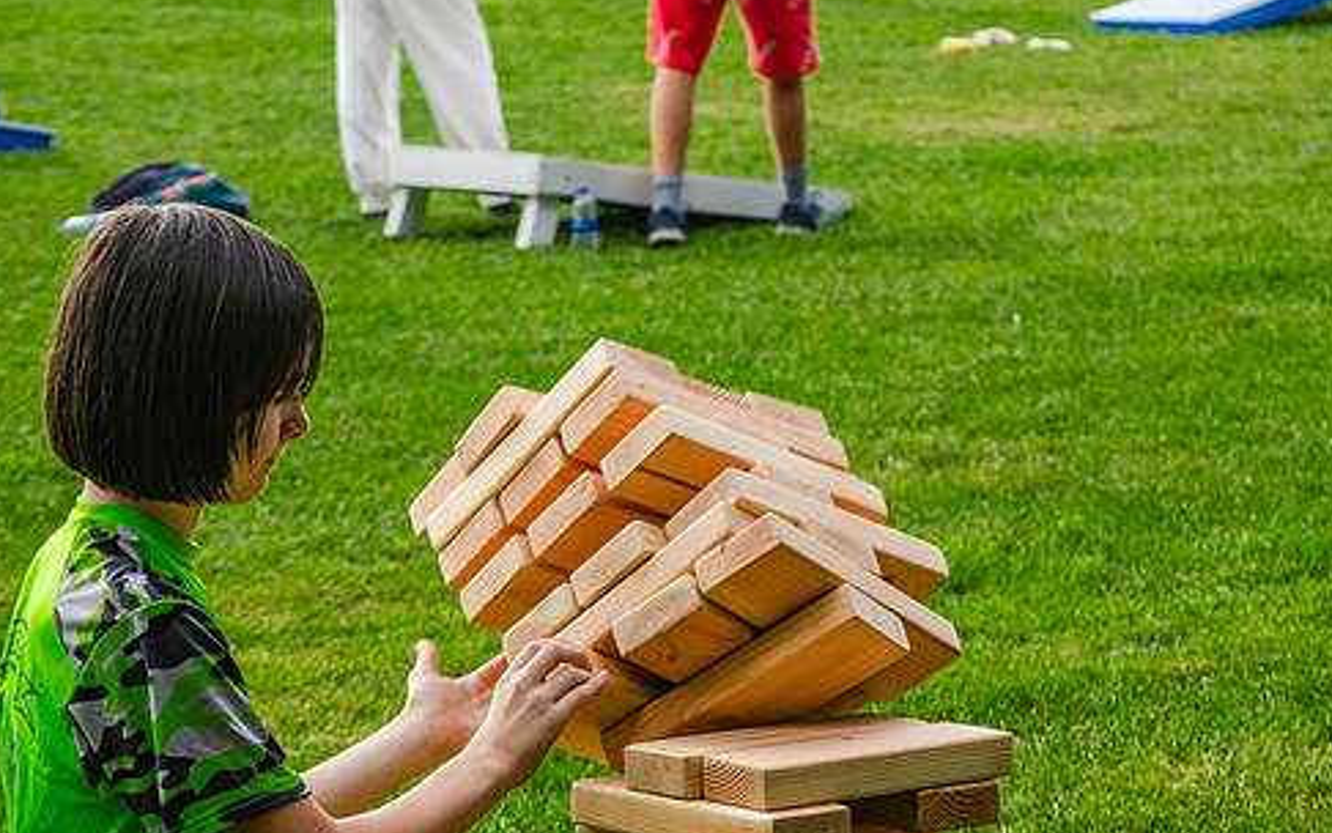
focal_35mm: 131
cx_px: 693
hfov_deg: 15.9
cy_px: 395
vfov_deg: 10.0
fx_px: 4757
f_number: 7.1
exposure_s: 1/200
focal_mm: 72
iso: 200
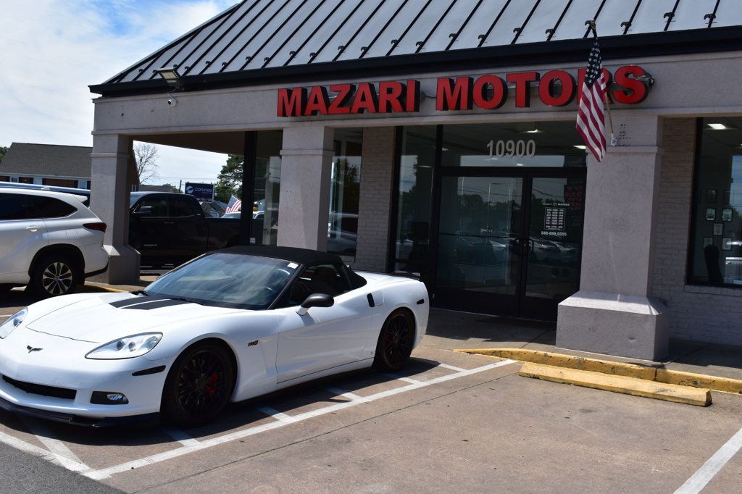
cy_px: 247
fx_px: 773
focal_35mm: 38
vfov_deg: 35.5
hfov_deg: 51.3
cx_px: 371
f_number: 11
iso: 280
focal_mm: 25
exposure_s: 1/500
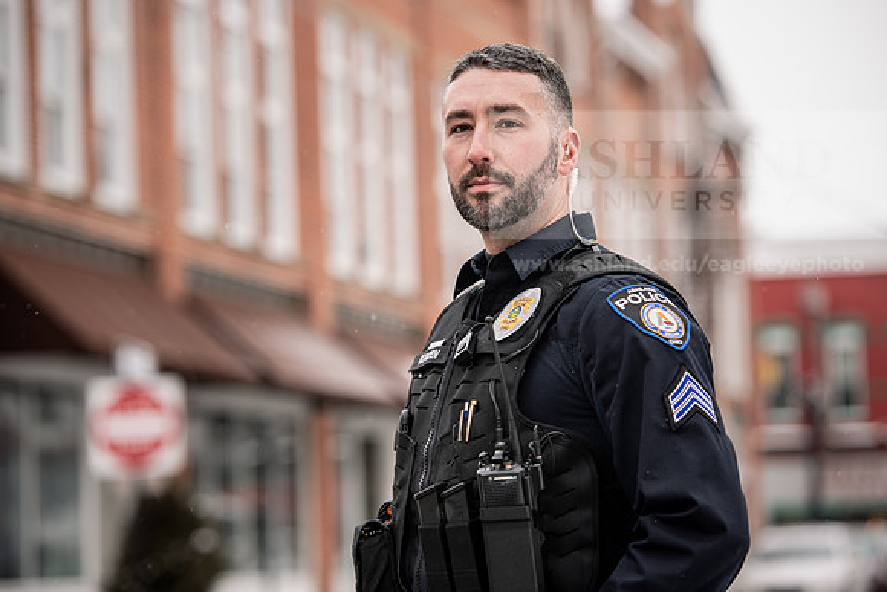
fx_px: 3204
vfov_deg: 10.6
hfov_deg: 15.8
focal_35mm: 130
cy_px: 296
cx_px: 444
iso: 100
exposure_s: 1/400
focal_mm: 130
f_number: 3.5
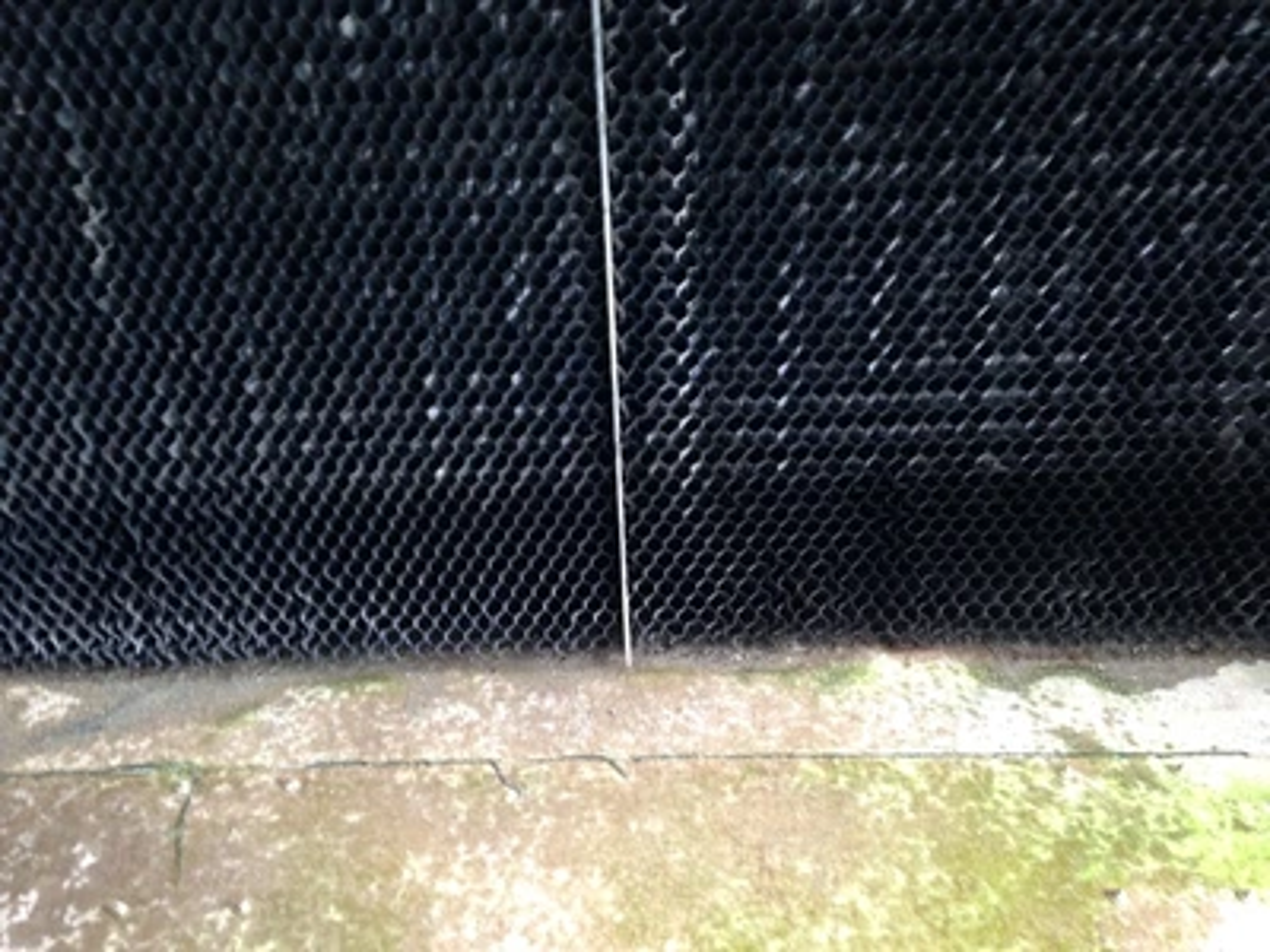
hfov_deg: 55.4
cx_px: 635
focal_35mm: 33
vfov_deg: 42.9
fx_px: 1211
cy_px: 476
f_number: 2.4
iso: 200
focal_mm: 4.12
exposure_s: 1/20
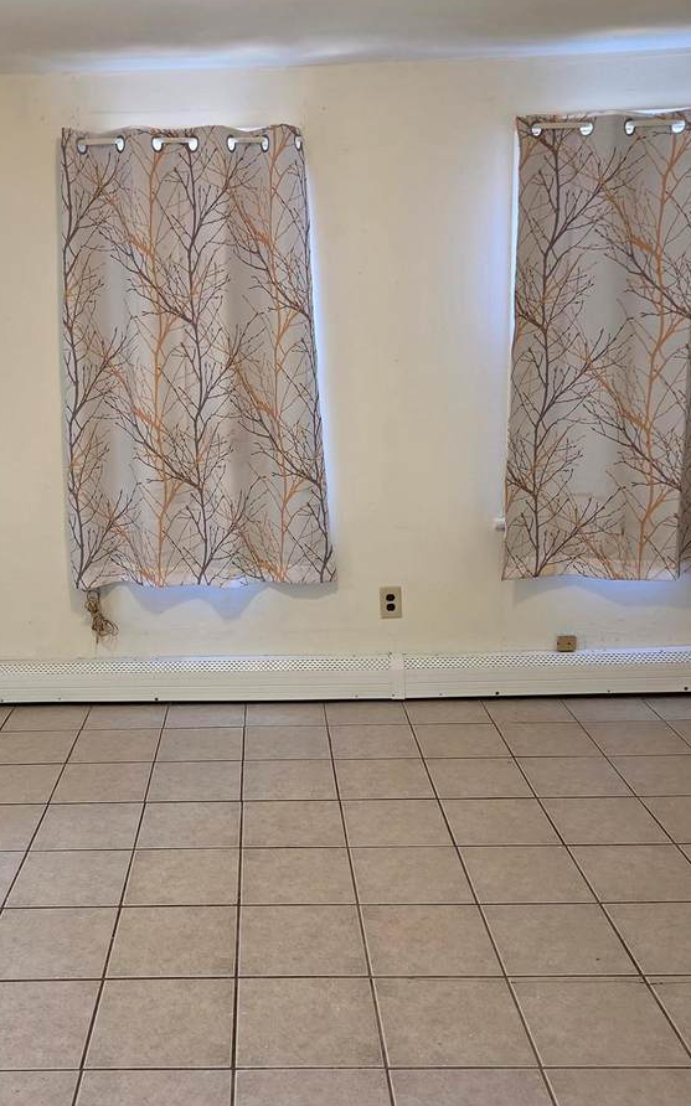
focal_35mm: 35
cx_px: 249
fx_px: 1055
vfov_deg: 55.3
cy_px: 562
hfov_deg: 36.0
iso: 320
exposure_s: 1/120
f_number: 1.8
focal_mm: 5.4
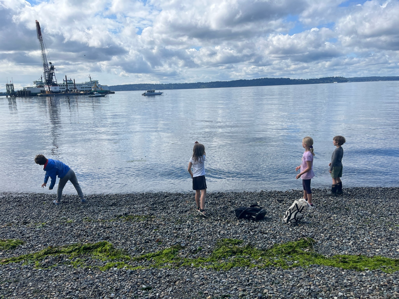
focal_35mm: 26
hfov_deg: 67.3
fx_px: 300
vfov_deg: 53.0
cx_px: 200
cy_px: 150
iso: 50
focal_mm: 5.1
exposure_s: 1/3876
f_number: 1.6
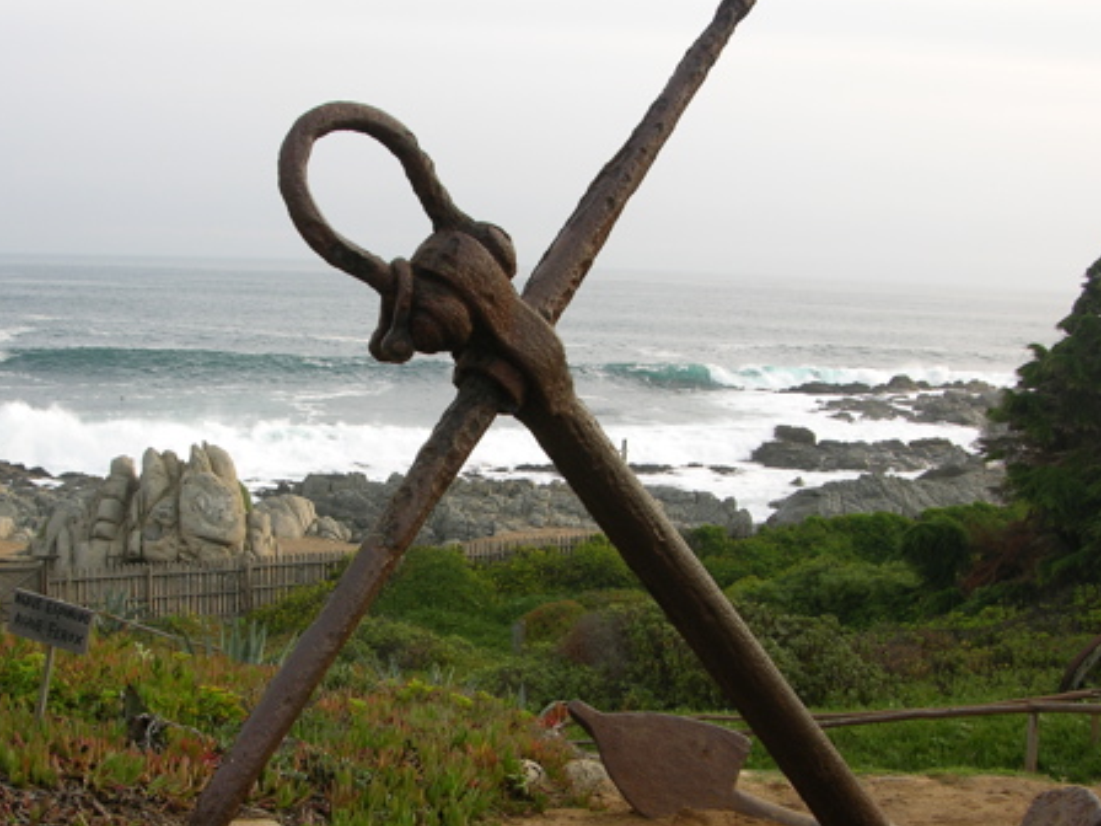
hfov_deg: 38.0
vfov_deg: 29.0
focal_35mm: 50
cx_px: 418
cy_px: 536
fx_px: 1590
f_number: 4.5
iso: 50
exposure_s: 1/104
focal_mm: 8.9
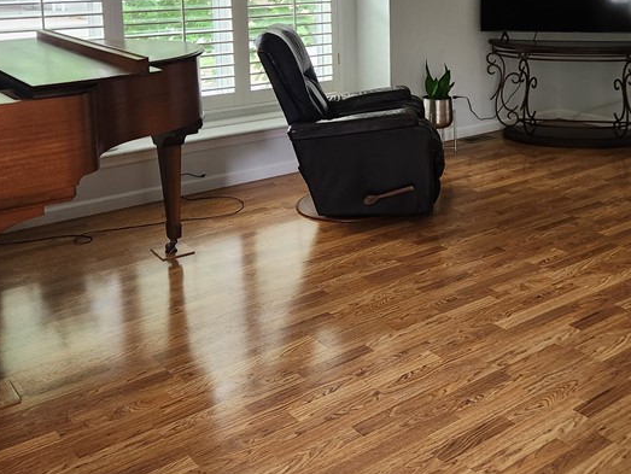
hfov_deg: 41.3
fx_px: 821
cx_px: 438
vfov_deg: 31.0
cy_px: 63
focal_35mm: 45
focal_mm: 5.4
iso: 400
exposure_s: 1/120
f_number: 1.8
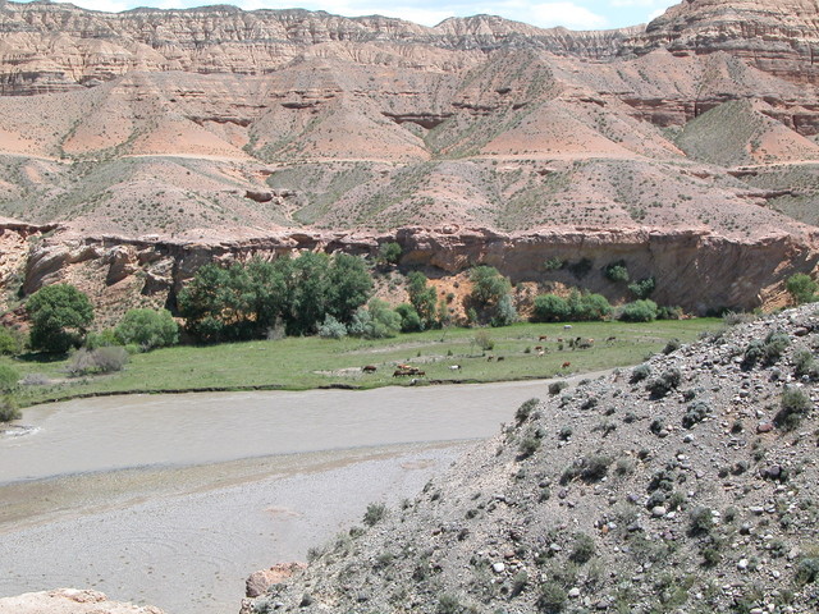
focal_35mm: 62
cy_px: 307
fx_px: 1467
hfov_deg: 31.2
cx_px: 410
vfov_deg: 23.7
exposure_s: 1/251
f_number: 6.4
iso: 100
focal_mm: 15.7
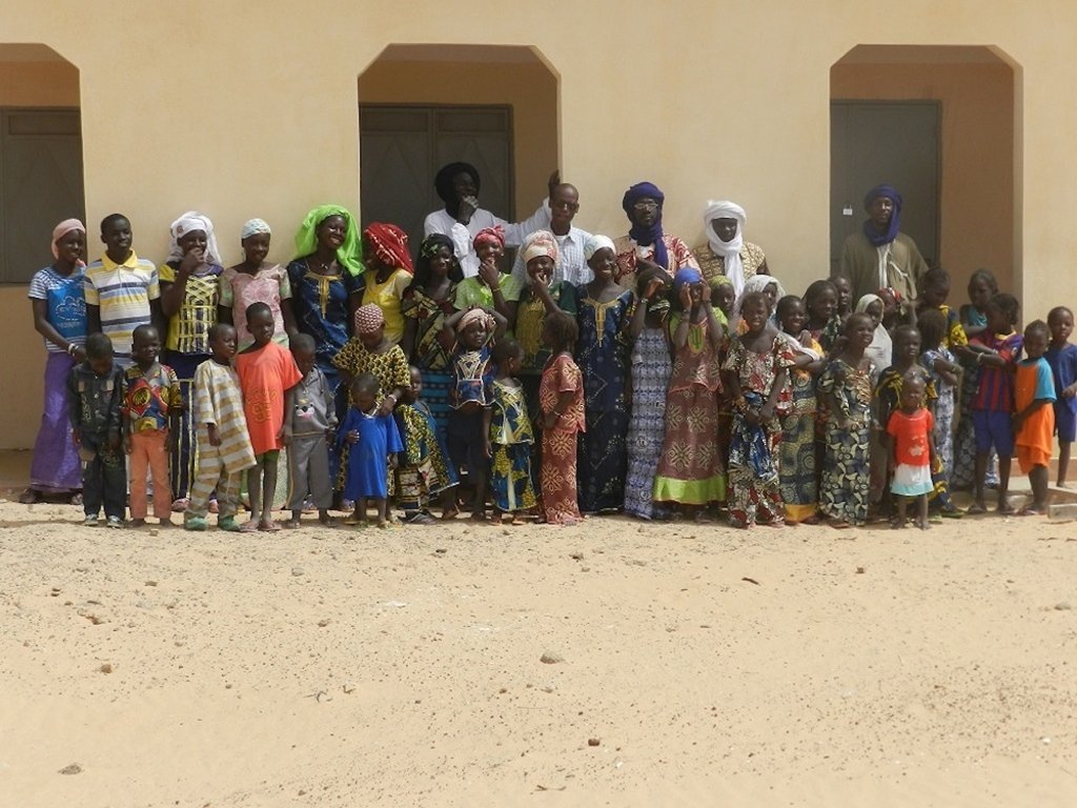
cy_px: 404
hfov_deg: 28.6
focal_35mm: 68
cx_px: 538
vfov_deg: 21.6
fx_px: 2116
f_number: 4.7
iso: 160
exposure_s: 1/1000
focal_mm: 12.1
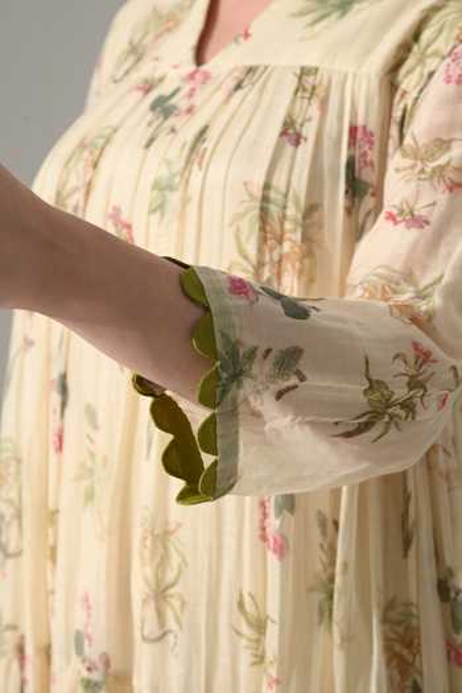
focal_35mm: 90
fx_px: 1732
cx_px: 231
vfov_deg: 22.6
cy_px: 346
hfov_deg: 15.2
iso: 160
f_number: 8
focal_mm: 90
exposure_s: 1/160
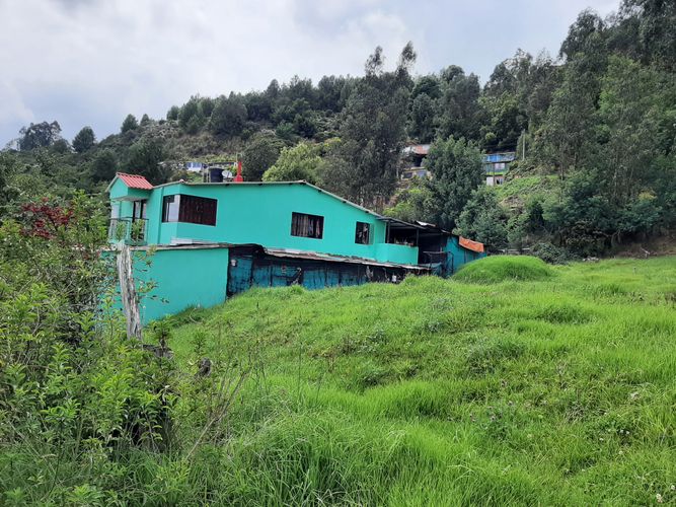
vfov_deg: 53.0
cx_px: 338
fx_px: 508
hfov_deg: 67.3
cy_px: 254
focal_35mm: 26
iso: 40
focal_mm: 3.93
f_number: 1.7
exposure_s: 1/2096
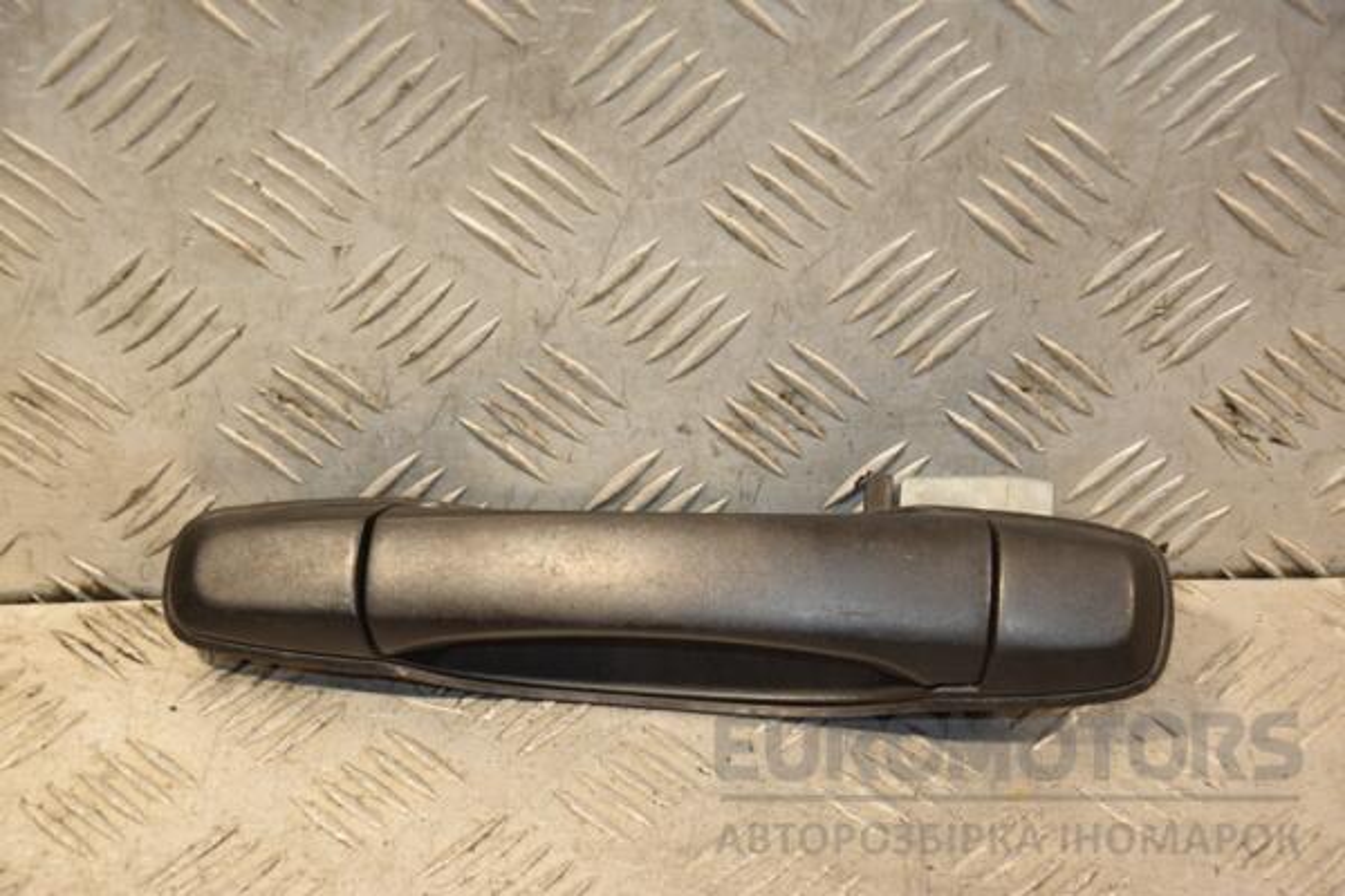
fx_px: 3923
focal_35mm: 105
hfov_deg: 19.5
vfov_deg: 13.0
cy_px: 448
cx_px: 672
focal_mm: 70
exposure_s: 1/160
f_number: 5.3
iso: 800
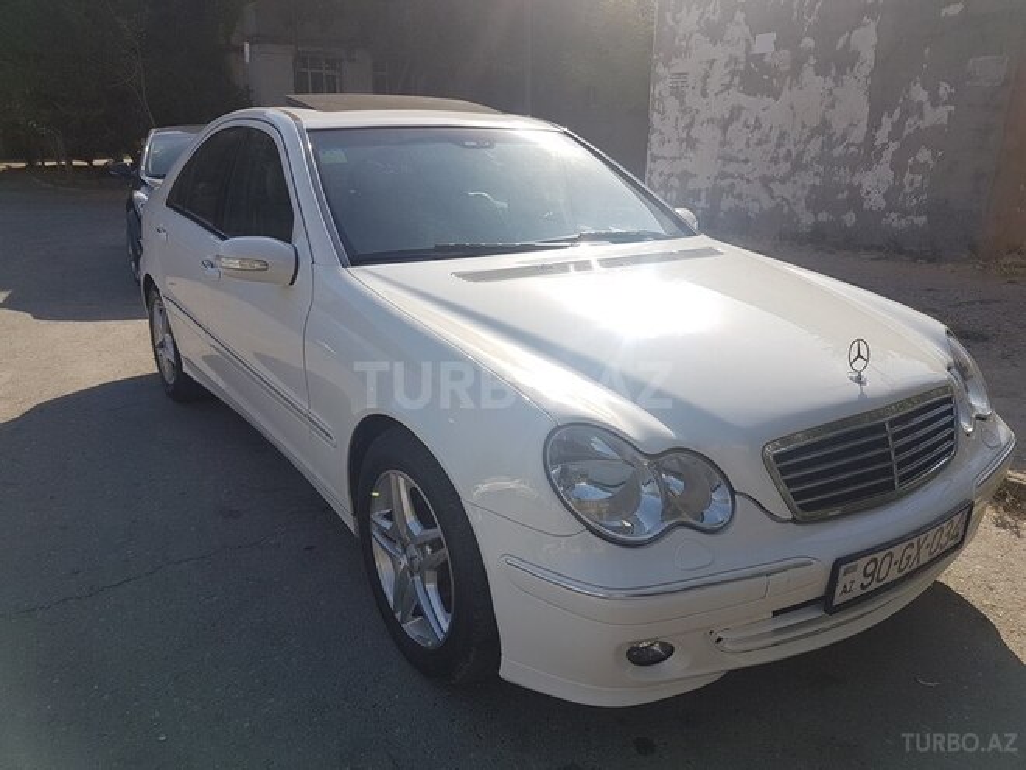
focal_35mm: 26
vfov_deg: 53.1
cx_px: 513
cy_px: 385
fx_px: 771
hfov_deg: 67.3
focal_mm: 4.2
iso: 40
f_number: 1.7
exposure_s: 1/2248
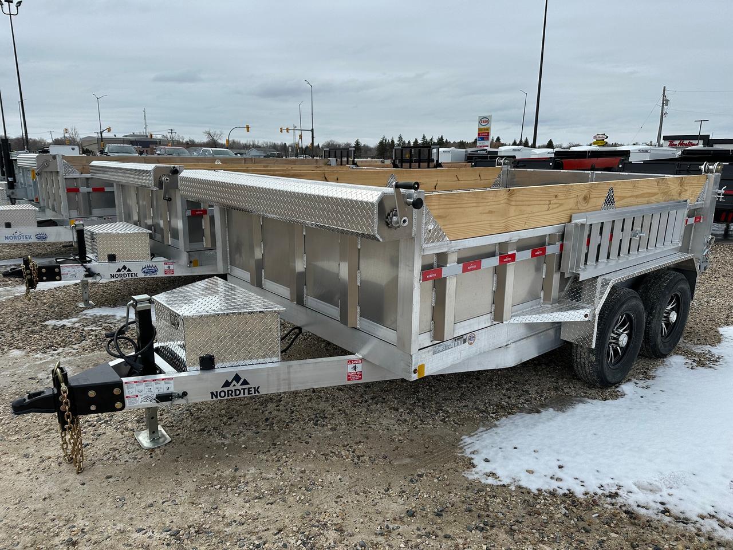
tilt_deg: -13.0
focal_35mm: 24
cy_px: 275
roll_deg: -0.2
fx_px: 508
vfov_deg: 56.8
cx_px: 366
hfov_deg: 71.6
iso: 80
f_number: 1.78
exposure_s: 1/7576
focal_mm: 6.86
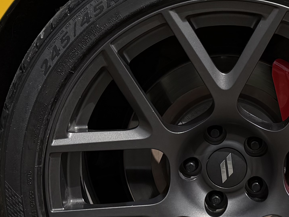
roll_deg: -3.1
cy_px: 31
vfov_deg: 15.4
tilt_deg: -6.2
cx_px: 218
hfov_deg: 20.5
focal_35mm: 95
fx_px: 793
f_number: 1.78
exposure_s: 1/9091
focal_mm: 6.76
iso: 80
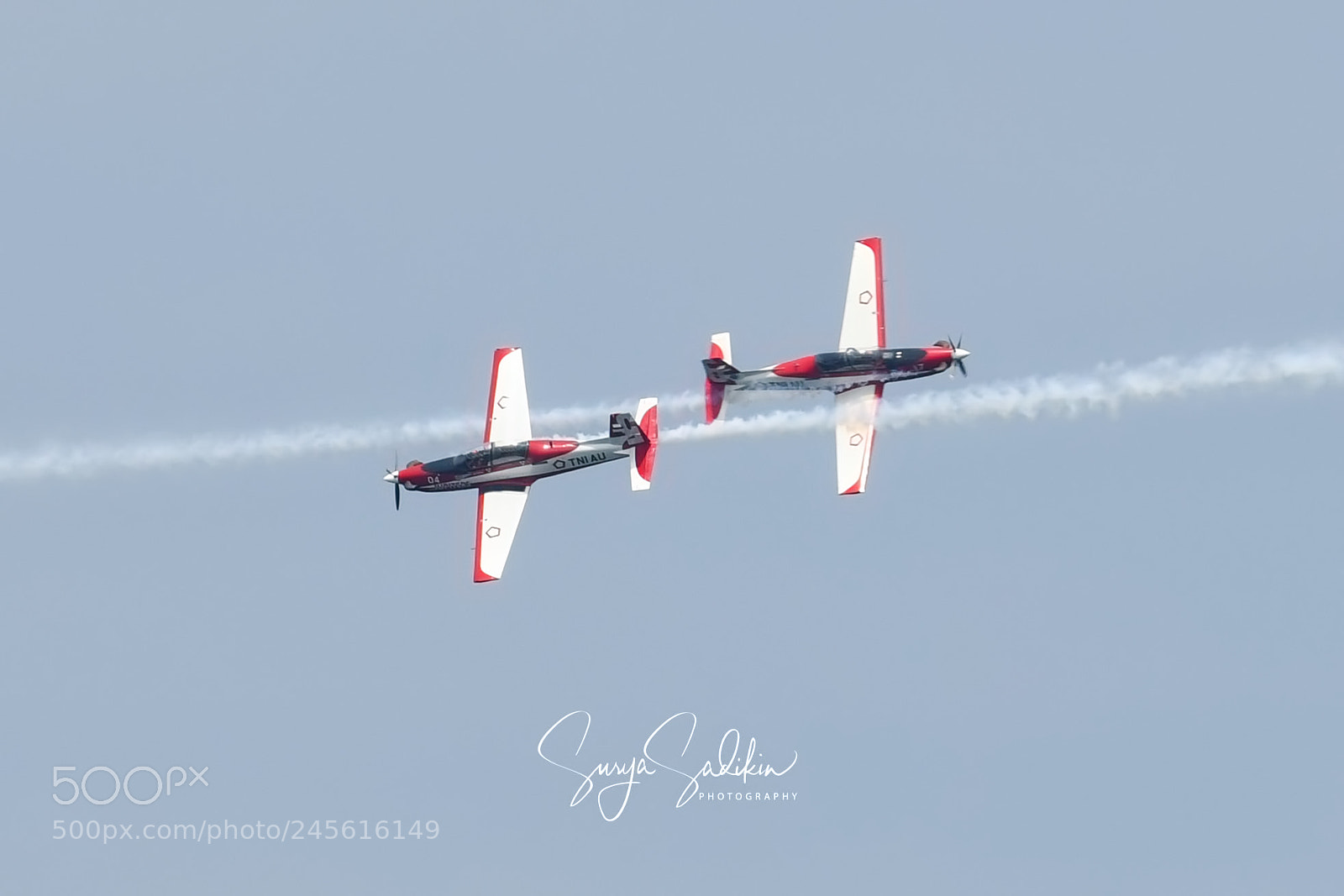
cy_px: 448
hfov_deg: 7.9
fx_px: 9707
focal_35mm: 260
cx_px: 672
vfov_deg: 5.3
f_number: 8
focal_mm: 260
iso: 400
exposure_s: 1/2000
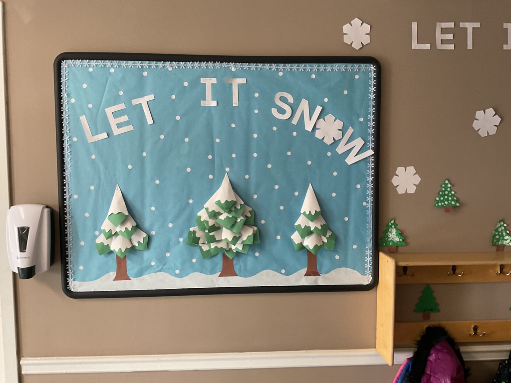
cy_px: 192
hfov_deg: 61.7
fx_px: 428
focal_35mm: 29
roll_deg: +1.4
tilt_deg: -3.6
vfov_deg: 48.2
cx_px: 256
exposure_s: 1/60
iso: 160
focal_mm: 3
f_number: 1.8
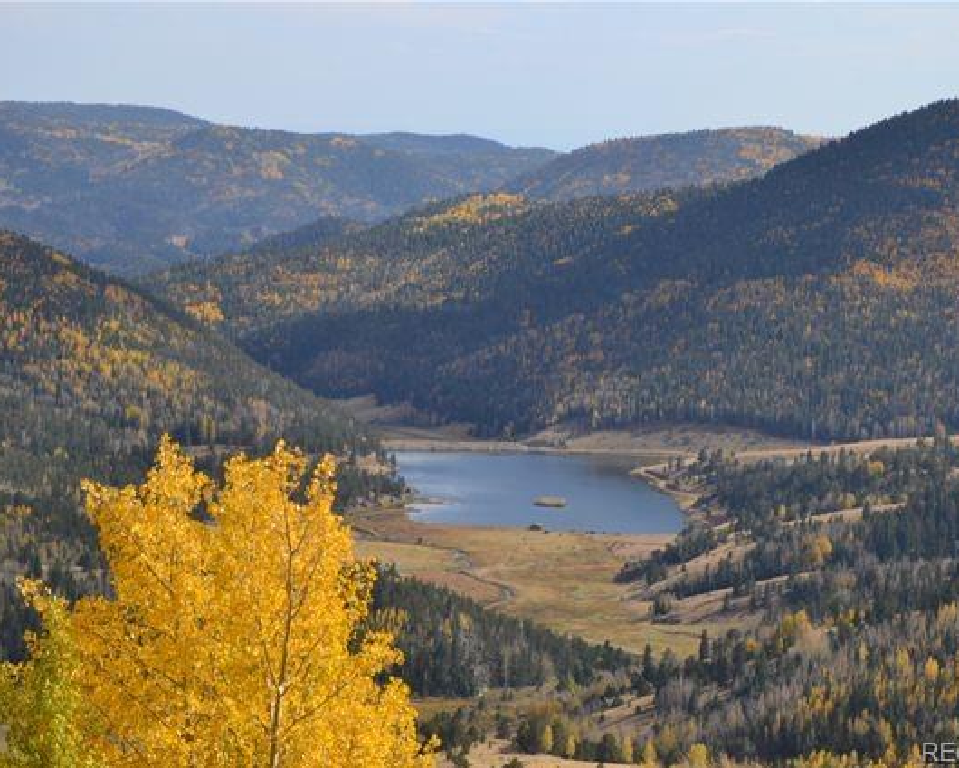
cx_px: 487
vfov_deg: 13.0
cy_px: 385
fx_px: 3378
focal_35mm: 119
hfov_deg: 16.2
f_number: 8
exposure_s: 1/250
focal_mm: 70
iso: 100
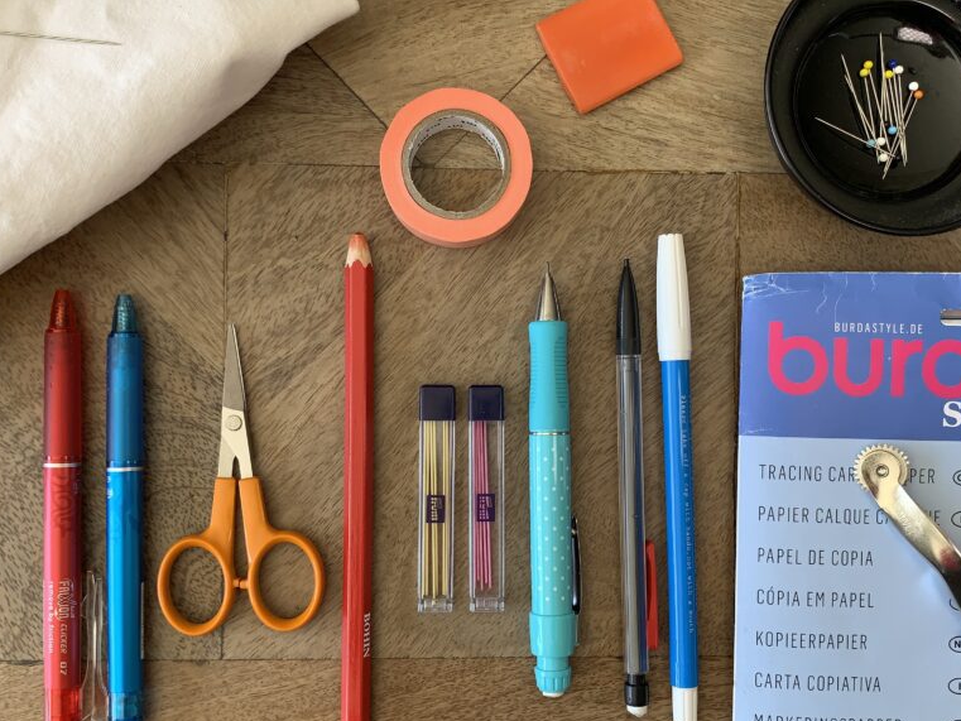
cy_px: 383
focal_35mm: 35
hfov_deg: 52.6
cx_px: 515
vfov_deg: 40.7
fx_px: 972
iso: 40
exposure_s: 1/122
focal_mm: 4.25
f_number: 1.8
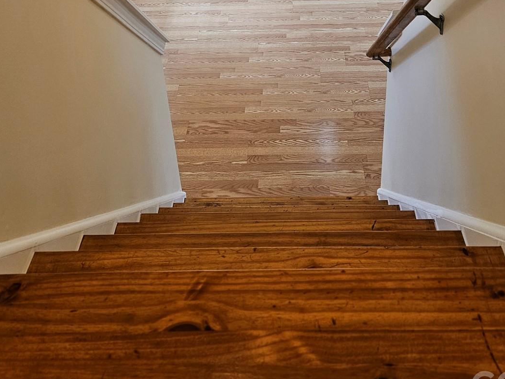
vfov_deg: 30.9
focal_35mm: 45
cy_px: 50
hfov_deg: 42.1
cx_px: 268
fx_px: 656
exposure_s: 1/120
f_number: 1.8
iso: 160
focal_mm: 5.4
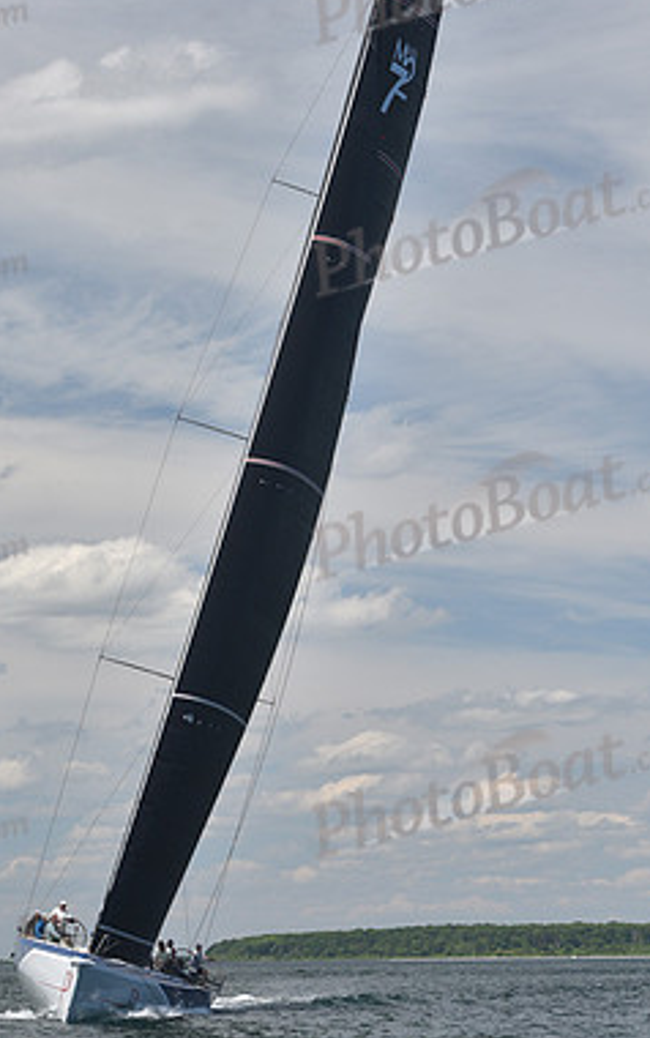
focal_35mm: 143
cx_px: 171
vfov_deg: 14.6
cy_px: 407
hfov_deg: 9.2
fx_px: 4047
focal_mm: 92
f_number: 5.6
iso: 320
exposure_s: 1/1000
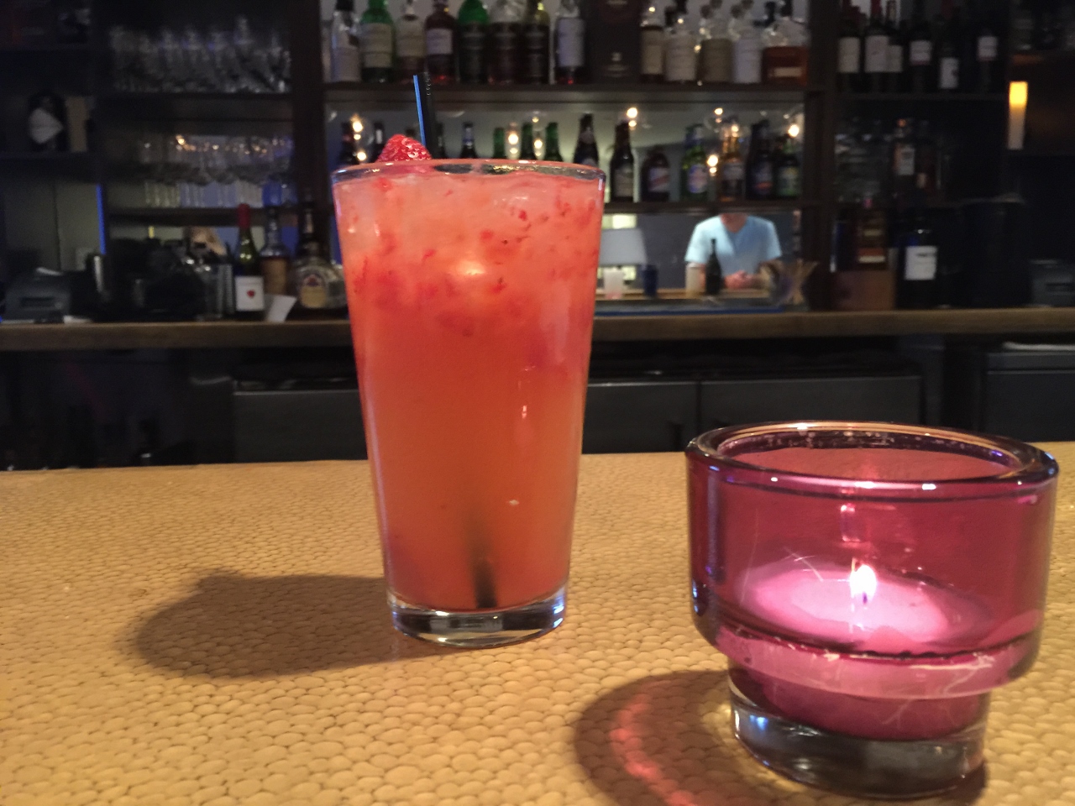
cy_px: 403
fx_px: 901
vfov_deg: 48.2
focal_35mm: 29
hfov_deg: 61.7
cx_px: 538
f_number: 2.2
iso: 125
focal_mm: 4.15
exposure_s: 1/4
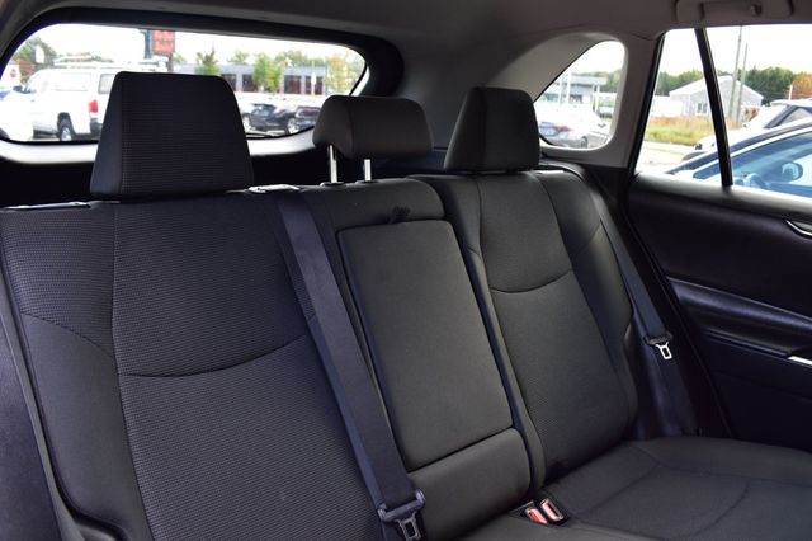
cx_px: 406
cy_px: 270
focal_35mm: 30
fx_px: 676
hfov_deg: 62.0
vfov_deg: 43.6
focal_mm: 20
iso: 400
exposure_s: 1/30
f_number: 7.1
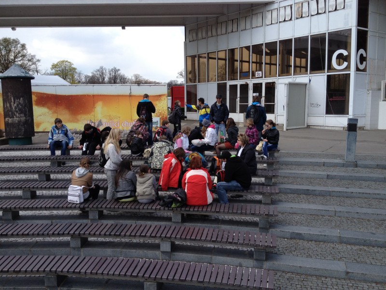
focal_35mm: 35
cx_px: 193
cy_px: 145
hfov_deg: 52.6
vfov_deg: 40.7
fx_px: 390
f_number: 2.4
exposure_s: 1/890
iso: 64
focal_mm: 4.28
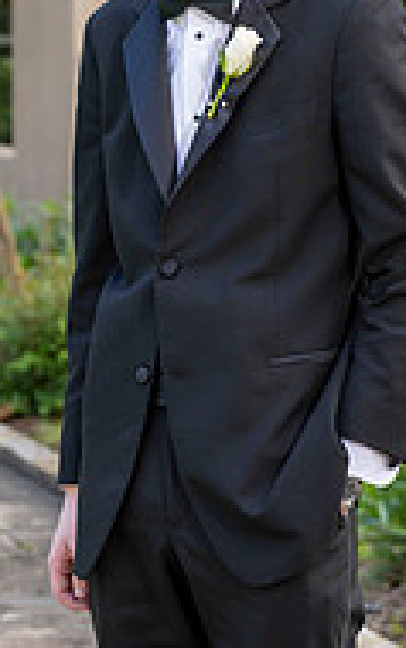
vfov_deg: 11.0
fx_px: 3376
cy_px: 198
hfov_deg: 6.9
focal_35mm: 191
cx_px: 218
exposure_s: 1/200
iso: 500
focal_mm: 79
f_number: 5
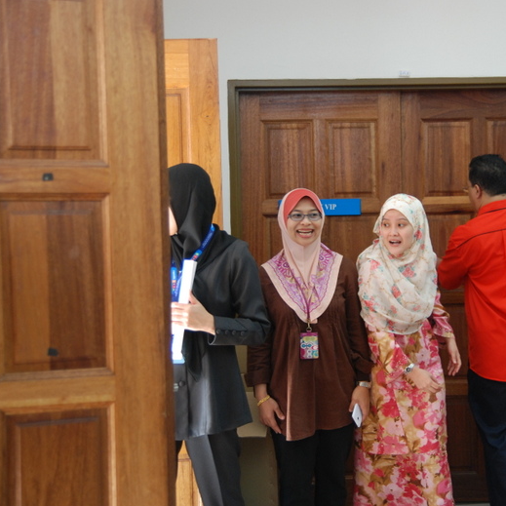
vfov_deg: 29.1
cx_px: 352
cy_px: 252
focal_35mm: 59
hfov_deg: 28.8
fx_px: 976
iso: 500
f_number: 11
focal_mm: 30
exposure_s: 1/160
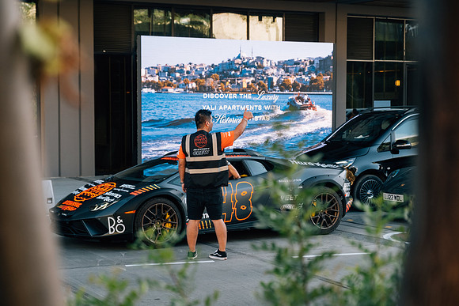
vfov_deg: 19.0
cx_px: 232
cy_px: 152
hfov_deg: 28.2
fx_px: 914
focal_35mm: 72
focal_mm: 47
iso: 400
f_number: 3.2
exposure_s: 1/250
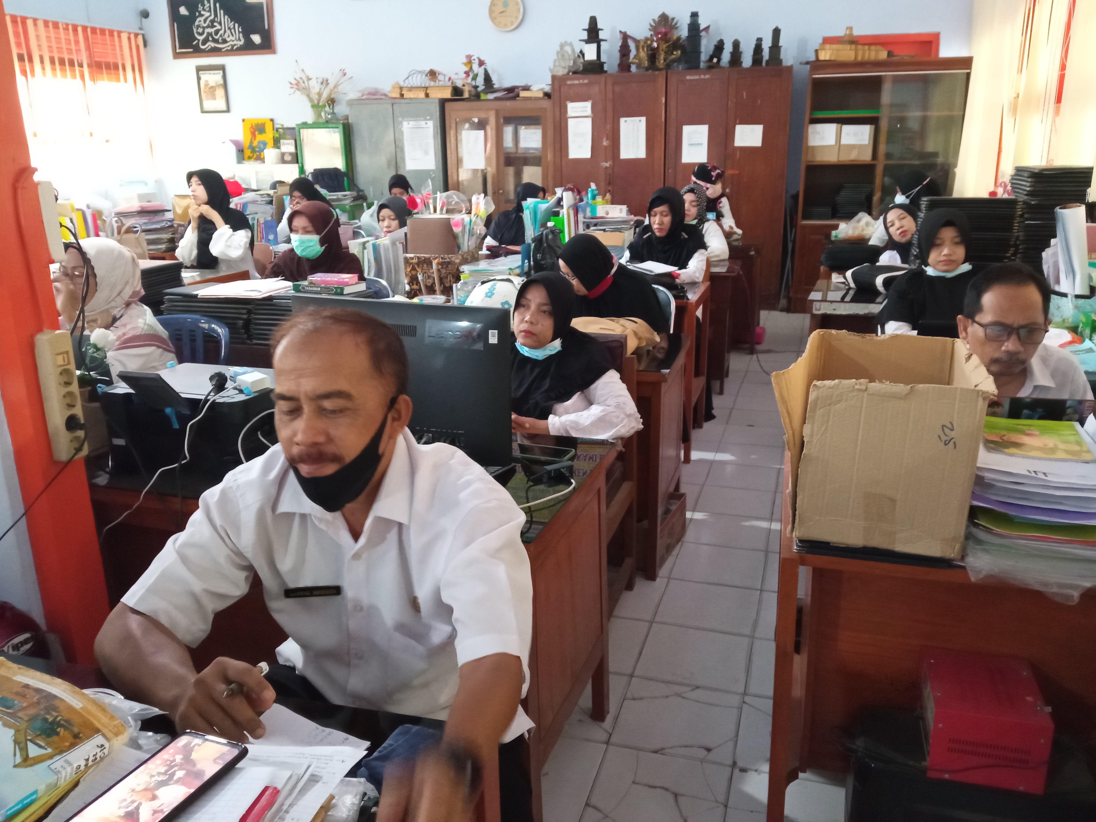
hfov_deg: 65.3
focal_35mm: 27
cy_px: 411
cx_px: 548
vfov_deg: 51.4
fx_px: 855
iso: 1540
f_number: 2.2
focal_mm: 3.79
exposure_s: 1/15
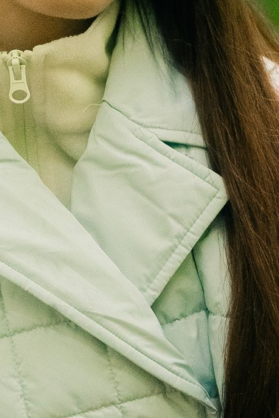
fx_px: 2755
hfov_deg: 5.8
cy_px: 151
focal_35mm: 237
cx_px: -76
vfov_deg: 8.7
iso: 1600
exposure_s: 1/200
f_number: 1.8
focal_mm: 35
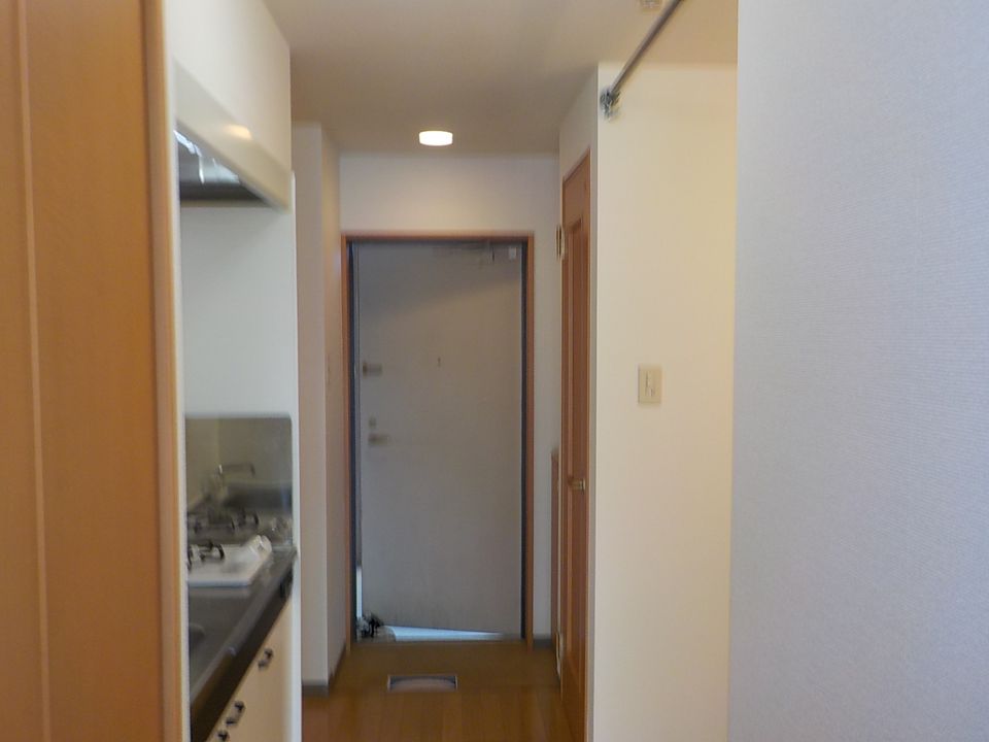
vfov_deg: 46.8
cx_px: 494
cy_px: 371
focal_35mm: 30
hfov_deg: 60.0
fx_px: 857
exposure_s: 1/30
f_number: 3.3
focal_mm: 4.1
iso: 125
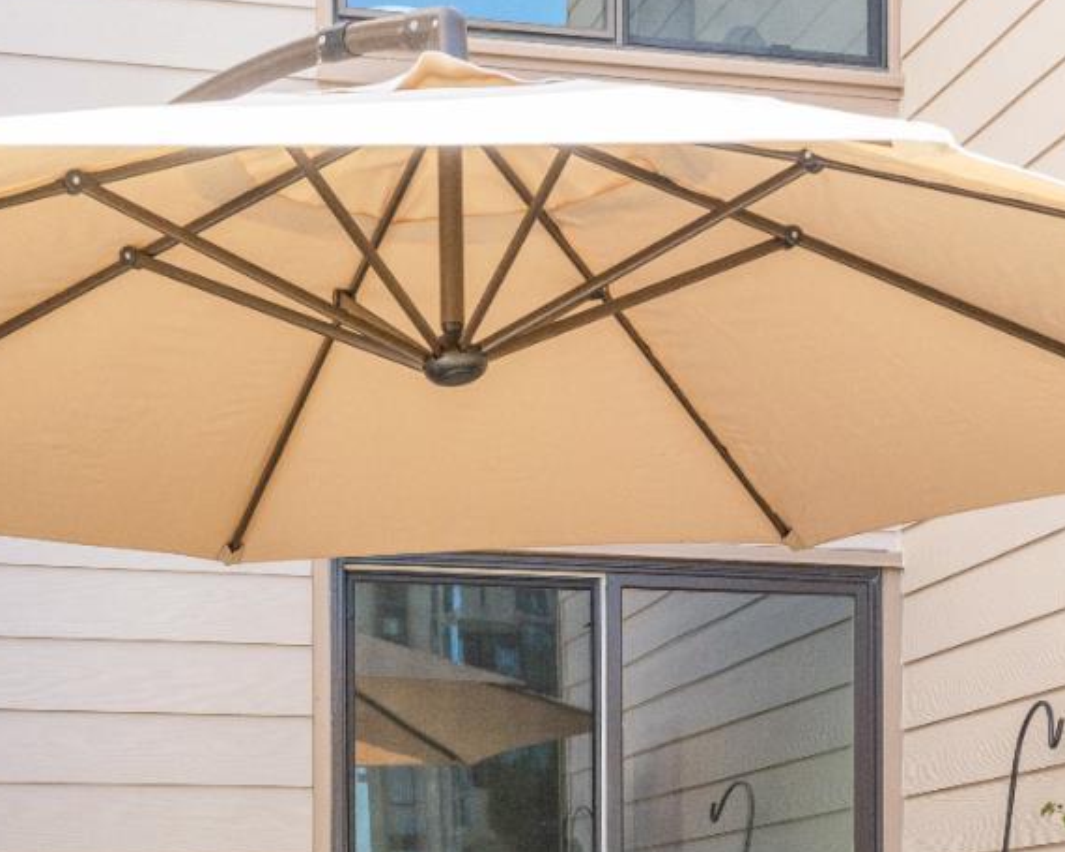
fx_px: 2490
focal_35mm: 79
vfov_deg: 18.7
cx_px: 602
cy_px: 912
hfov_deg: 24.1
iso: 400
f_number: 9
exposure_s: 1/320
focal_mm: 32
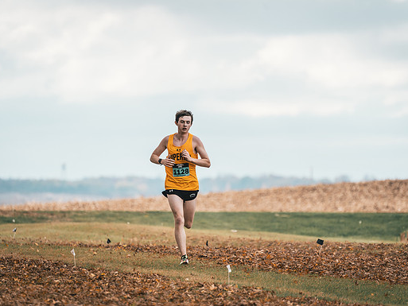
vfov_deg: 3.1
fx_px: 5671
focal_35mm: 481
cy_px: 169
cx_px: 190
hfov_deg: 4.1
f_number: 6.3
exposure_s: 1/1000
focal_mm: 400
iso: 400
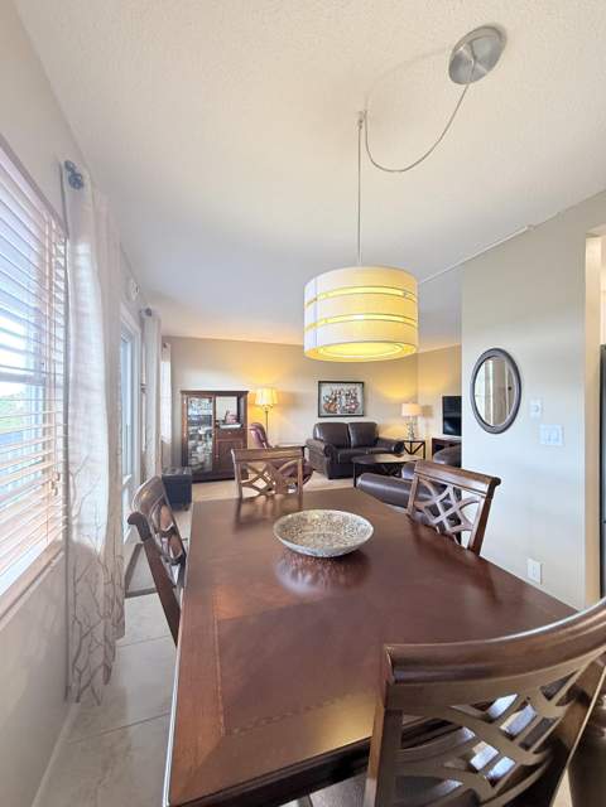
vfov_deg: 102.1
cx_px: 303
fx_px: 327
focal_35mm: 14
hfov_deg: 85.7
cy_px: 404
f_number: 2.2
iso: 200
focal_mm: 2.22
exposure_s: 1/60
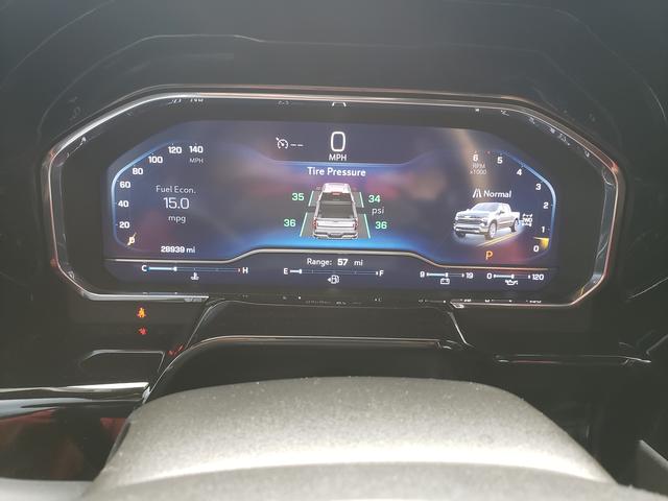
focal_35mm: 26
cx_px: 334
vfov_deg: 53.1
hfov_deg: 67.3
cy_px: 250
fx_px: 502
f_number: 2.4
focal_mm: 4.3
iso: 200
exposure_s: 1/50
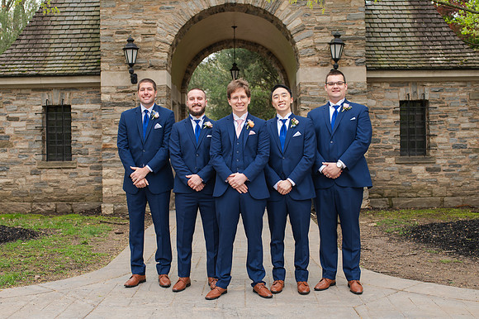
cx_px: 233
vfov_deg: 29.7
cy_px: 172
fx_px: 601
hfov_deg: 43.4
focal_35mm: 45
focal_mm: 35
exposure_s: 1/320
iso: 450
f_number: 3.2
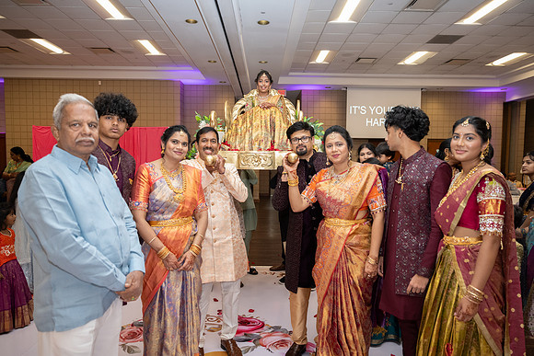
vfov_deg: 51.2
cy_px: 178
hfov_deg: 71.4
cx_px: 267
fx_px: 371
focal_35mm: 25
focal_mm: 24
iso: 1250
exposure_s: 1/160
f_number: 3.2
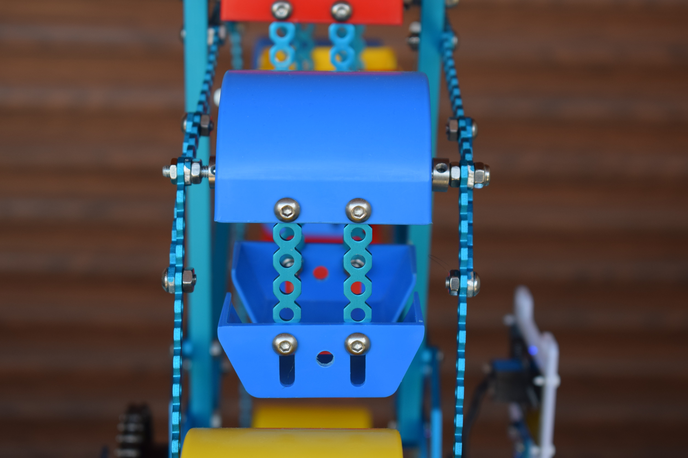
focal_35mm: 82
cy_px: 229
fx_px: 1577
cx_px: 344
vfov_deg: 16.6
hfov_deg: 24.6
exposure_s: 1/125
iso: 400
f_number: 5.6
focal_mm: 55
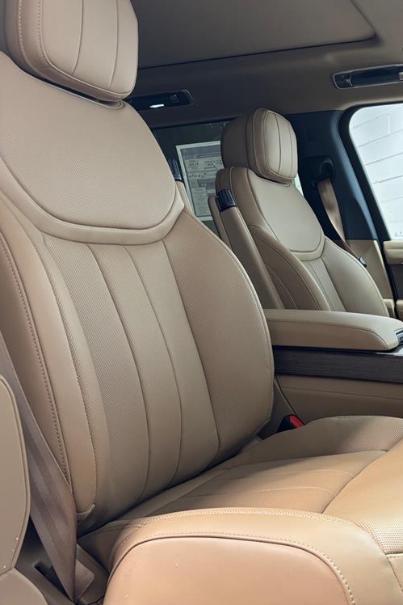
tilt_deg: -2.8
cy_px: 302
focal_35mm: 37
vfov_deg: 51.9
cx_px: 367
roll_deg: +0.9
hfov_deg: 33.9
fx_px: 621
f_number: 1.6
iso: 125
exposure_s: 1/120
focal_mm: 5.96
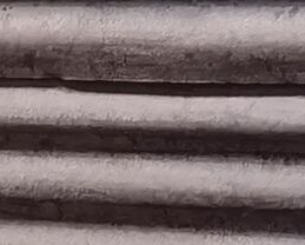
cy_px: 866
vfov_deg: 4.8
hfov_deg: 6.4
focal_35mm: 301
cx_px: -121
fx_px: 2721
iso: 1000
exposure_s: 1/20
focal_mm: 6.71
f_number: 1.9
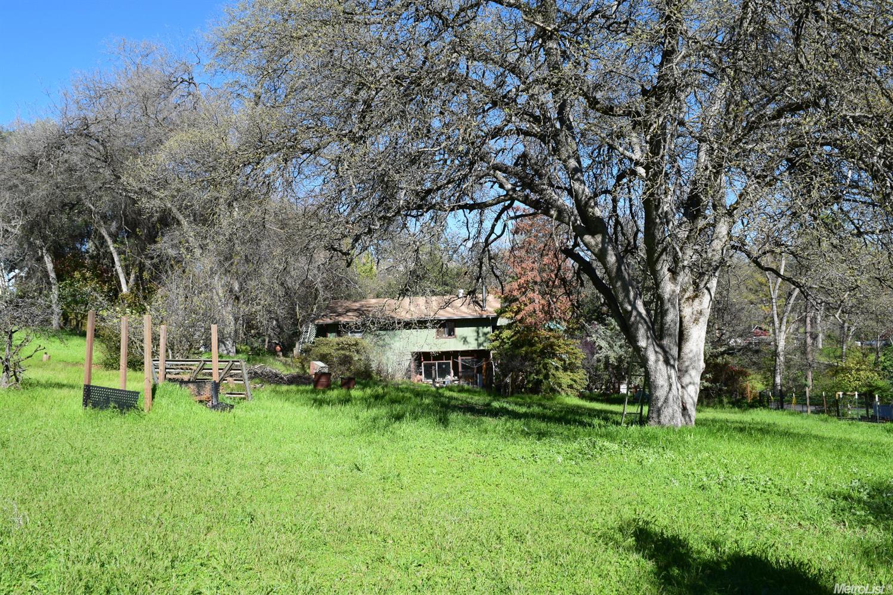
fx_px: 670
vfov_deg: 47.9
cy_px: 298
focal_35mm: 27
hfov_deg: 67.4
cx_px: 446
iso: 400
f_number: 11
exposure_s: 1/400
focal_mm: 18
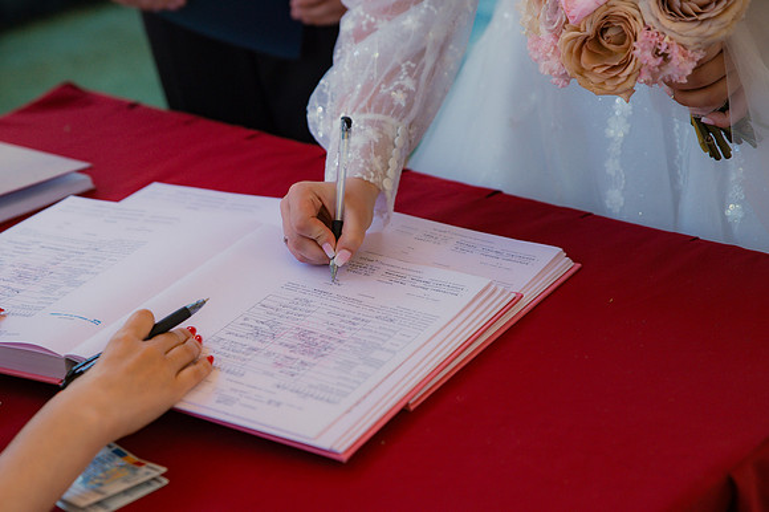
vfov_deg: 16.4
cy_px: 304
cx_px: 317
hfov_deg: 24.4
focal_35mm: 83
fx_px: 1775
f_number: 3.5
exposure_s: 1/125
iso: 500
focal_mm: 70
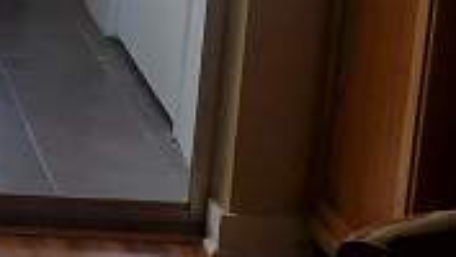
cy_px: -182
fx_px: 1549
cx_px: -273
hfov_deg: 15.2
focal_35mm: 128
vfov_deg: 9.1
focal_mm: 4.3
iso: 50
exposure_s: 1/210
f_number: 2.4
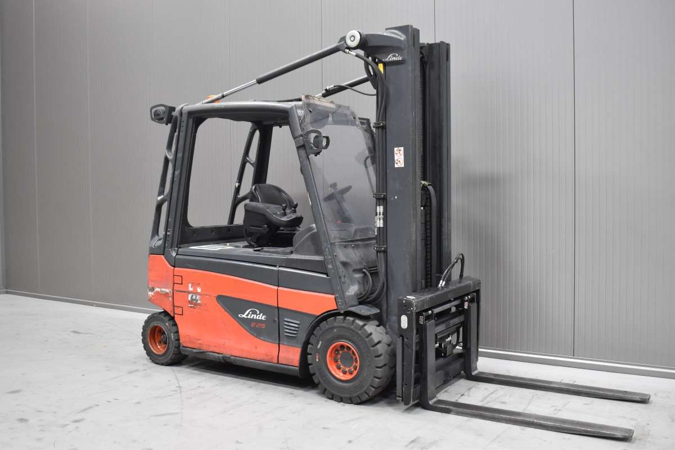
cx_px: 338
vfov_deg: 38.4
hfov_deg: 55.1
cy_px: 225
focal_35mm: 34
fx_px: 647
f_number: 4.5
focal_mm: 23
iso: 1600
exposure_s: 1/30
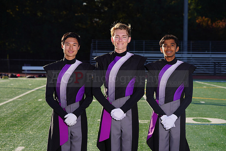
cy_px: 76
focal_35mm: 141
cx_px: 113
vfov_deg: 9.7
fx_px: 885
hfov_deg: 14.5
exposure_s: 1/250
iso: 100
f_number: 9
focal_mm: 141
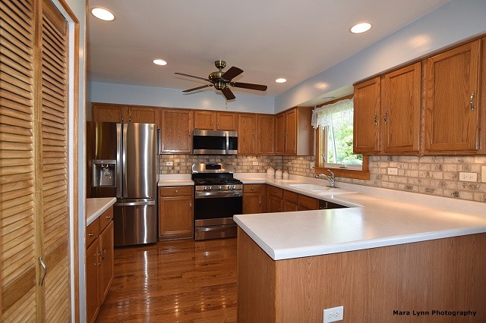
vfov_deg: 72.0
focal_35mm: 16
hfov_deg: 95.0
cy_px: 162
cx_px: 243
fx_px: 223
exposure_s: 1/125
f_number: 5.6
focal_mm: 11
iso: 800
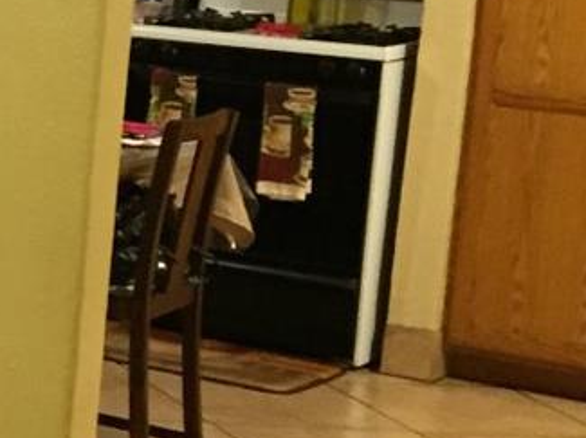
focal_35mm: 134
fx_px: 2266
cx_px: -739
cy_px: 92
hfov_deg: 12.3
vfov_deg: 11.0
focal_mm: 4.15
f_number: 2.2
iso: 250
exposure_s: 1/15
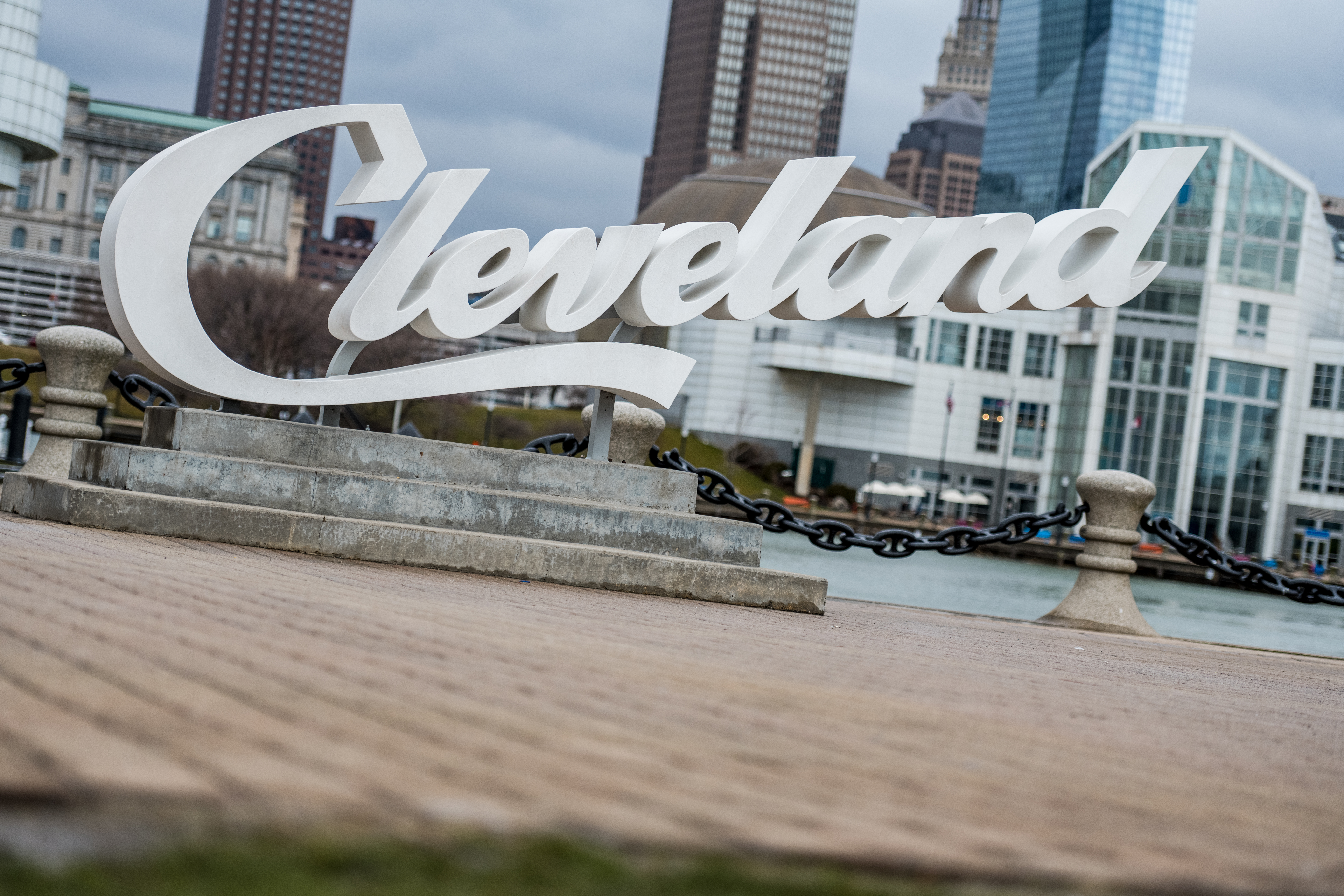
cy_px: 448
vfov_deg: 14.4
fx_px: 3546
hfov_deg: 21.5
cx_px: 672
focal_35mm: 95
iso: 400
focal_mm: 95
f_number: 2.8
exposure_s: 1/2000
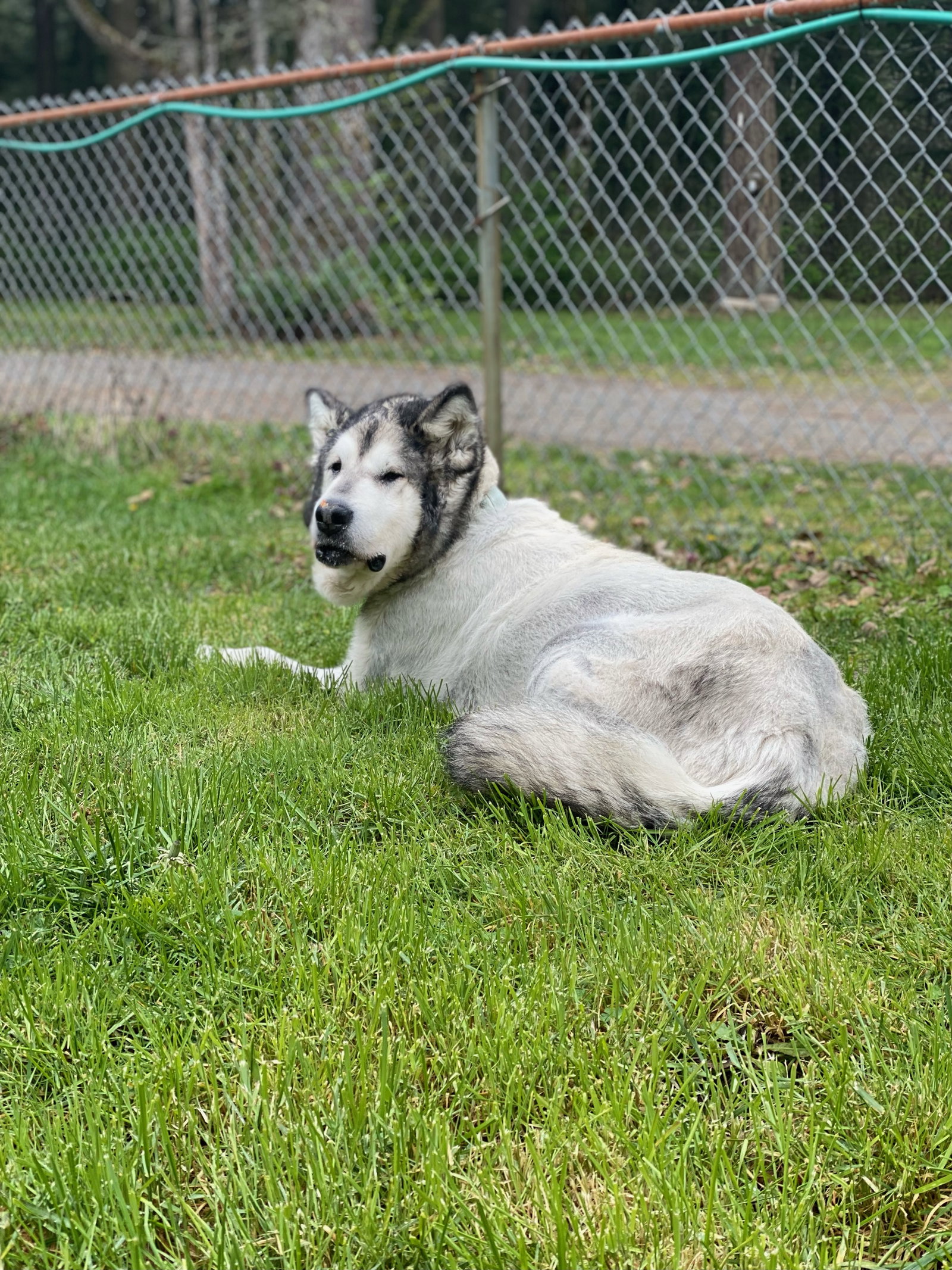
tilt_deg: -10.7
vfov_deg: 36.8
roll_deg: +0.1
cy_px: 635
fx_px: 1907
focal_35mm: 52
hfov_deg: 28.0
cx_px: 476
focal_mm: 6
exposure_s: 1/144
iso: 20
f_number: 2
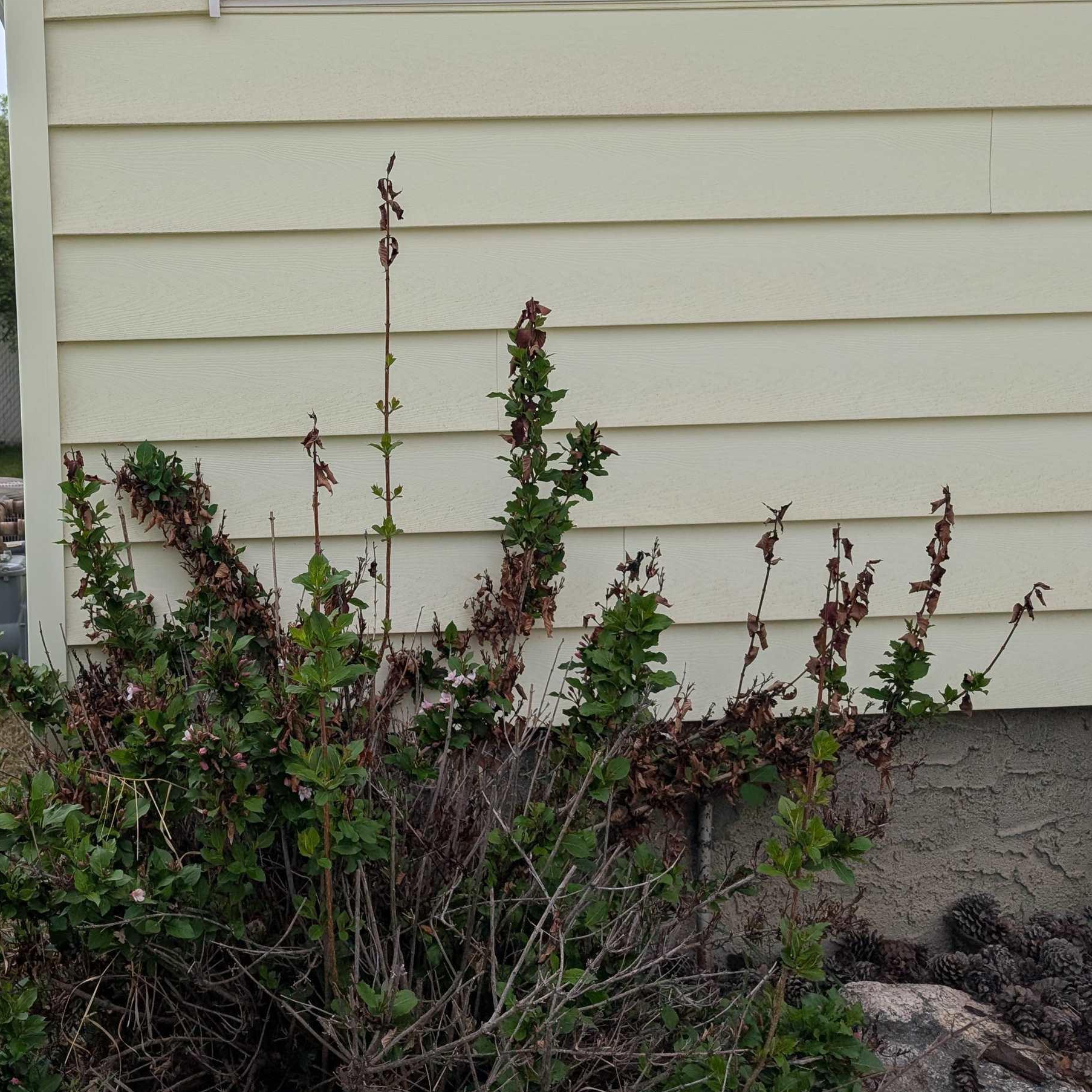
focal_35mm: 36
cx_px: 198
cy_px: 451
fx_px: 1285
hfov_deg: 43.6
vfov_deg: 45.9
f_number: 1.68
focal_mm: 6.9
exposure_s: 1/638
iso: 20
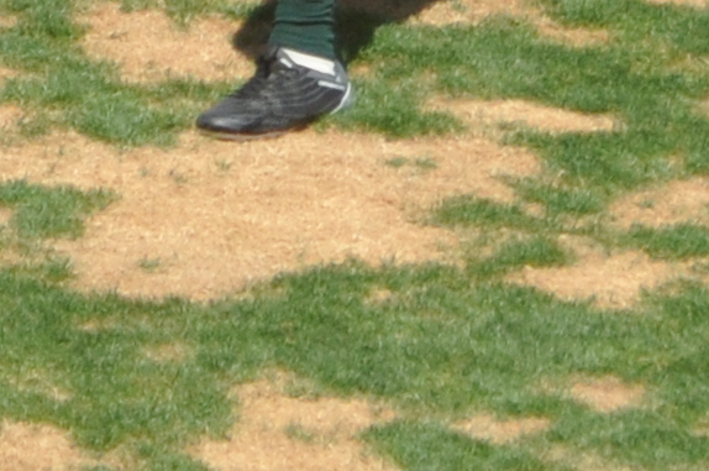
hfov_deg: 1.6
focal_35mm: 1256
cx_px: -1113
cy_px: -810
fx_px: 24701
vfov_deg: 1.1
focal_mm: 112
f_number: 6.3
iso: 400
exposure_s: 1/1600
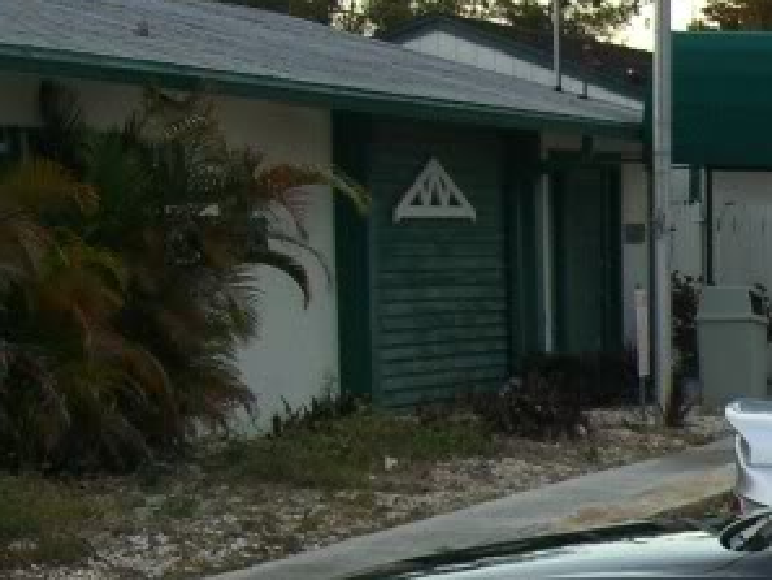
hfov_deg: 13.8
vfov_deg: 10.9
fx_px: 2923
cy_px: 850
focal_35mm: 131
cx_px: 1287
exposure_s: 1/60
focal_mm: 7.9
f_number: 2.8
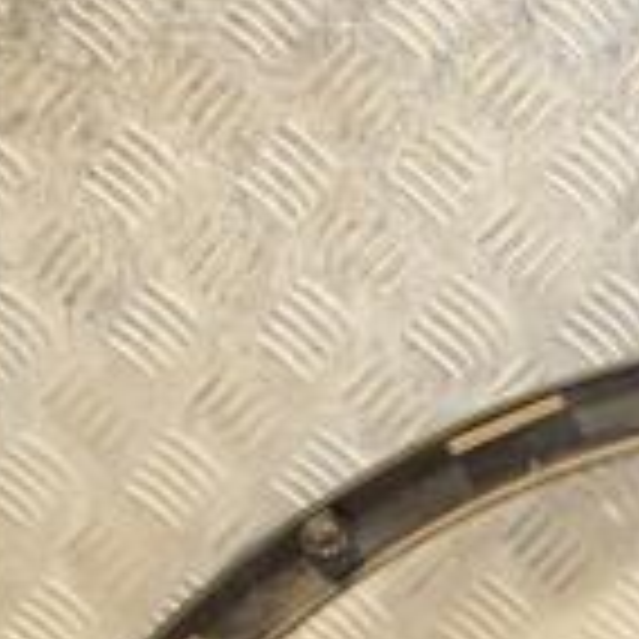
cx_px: 994
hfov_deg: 11.9
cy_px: 562
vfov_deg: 12.4
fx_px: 2924
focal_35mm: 140
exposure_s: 1/100
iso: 800
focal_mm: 26
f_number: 5
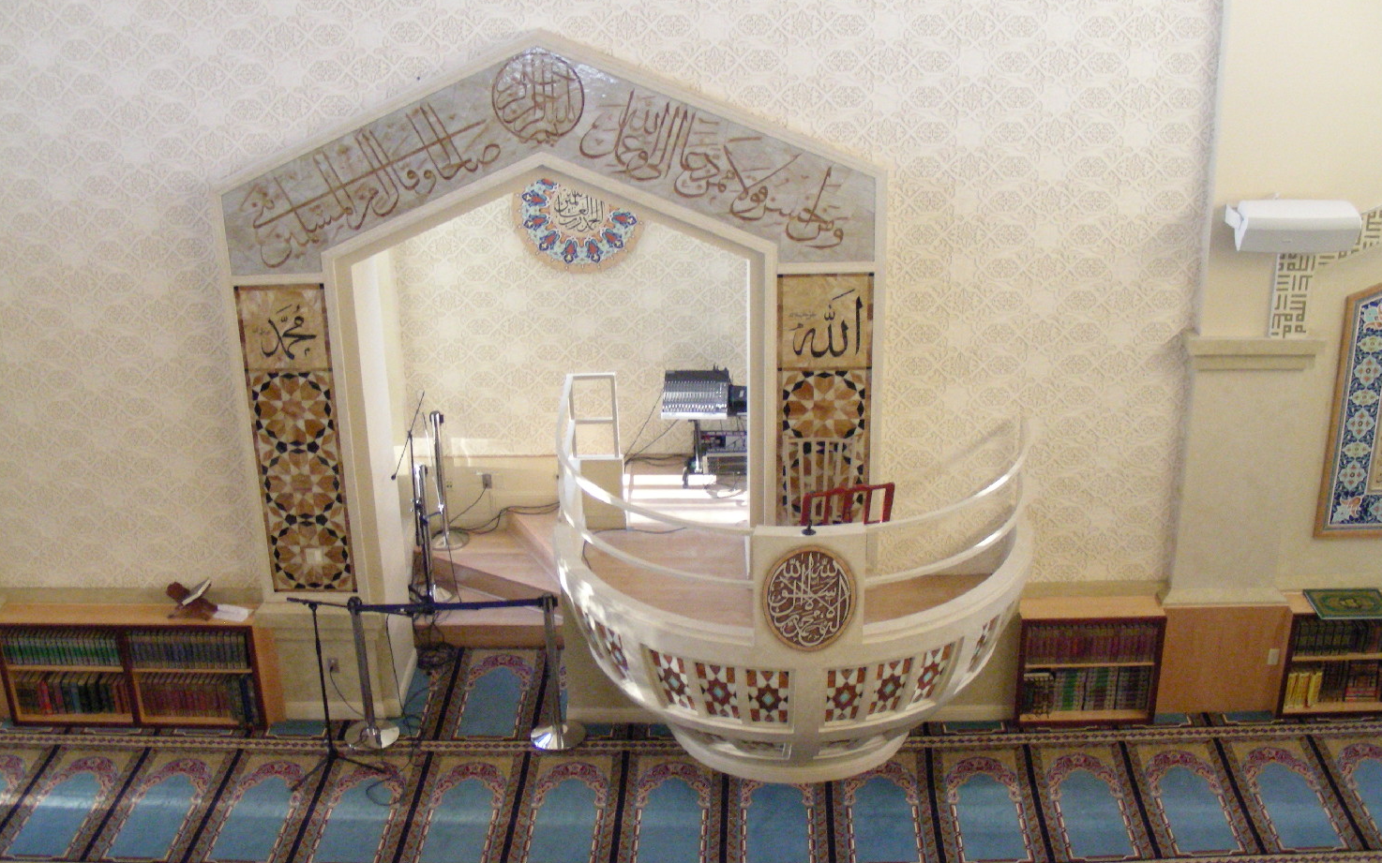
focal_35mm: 41
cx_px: 700
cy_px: 463
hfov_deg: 48.2
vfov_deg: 31.2
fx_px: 1544
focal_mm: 6.3
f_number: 3.5
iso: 400
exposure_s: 1/21.3
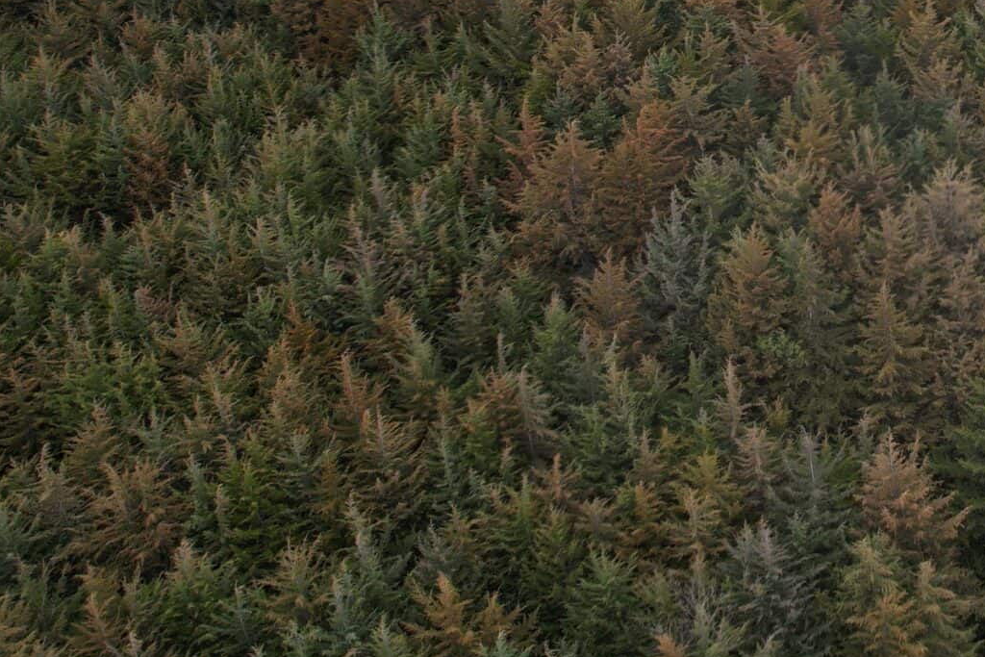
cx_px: 1045
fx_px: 1505
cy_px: 12
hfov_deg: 32.5
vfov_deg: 23.7
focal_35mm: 55
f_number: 2.8
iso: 100
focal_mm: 8.38
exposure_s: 1/250
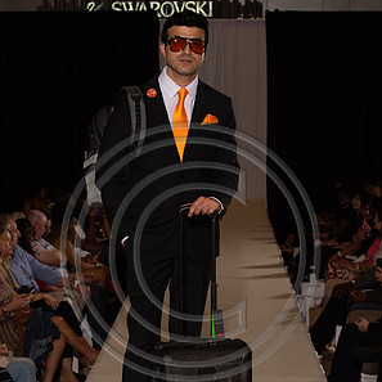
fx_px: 1286
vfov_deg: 16.9
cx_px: 191
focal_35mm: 103
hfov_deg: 16.9
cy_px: 251
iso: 800
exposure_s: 1/250
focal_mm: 80
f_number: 9
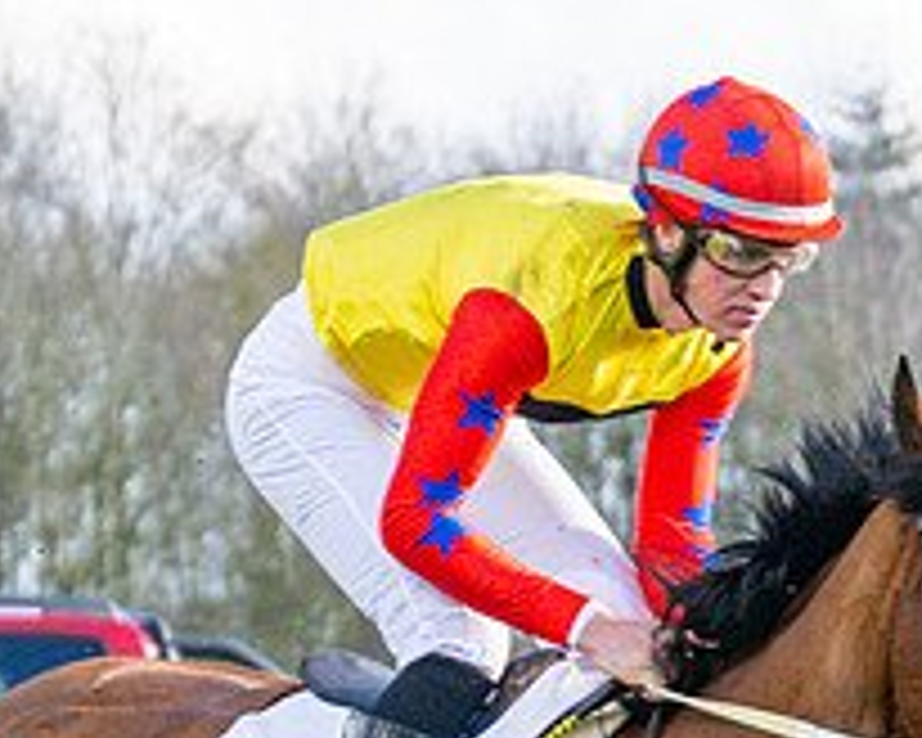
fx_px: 15254
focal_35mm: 559
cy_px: 1171
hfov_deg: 3.5
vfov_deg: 2.8
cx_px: 403
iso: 400
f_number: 4
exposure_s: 1/1250
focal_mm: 98
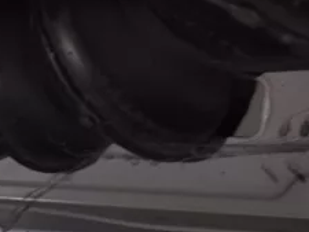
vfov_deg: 17.8
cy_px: 203
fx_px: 732
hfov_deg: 19.9
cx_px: -180
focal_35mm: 82
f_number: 1.69
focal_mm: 6.06
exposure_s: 1/33.3
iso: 1250
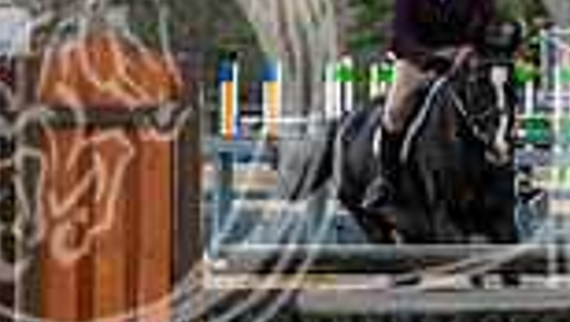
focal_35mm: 540
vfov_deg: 2.3
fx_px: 8170
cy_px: 28
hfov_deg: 4.0
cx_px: 581
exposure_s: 1/1250
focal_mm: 137
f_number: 5.6
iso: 1250
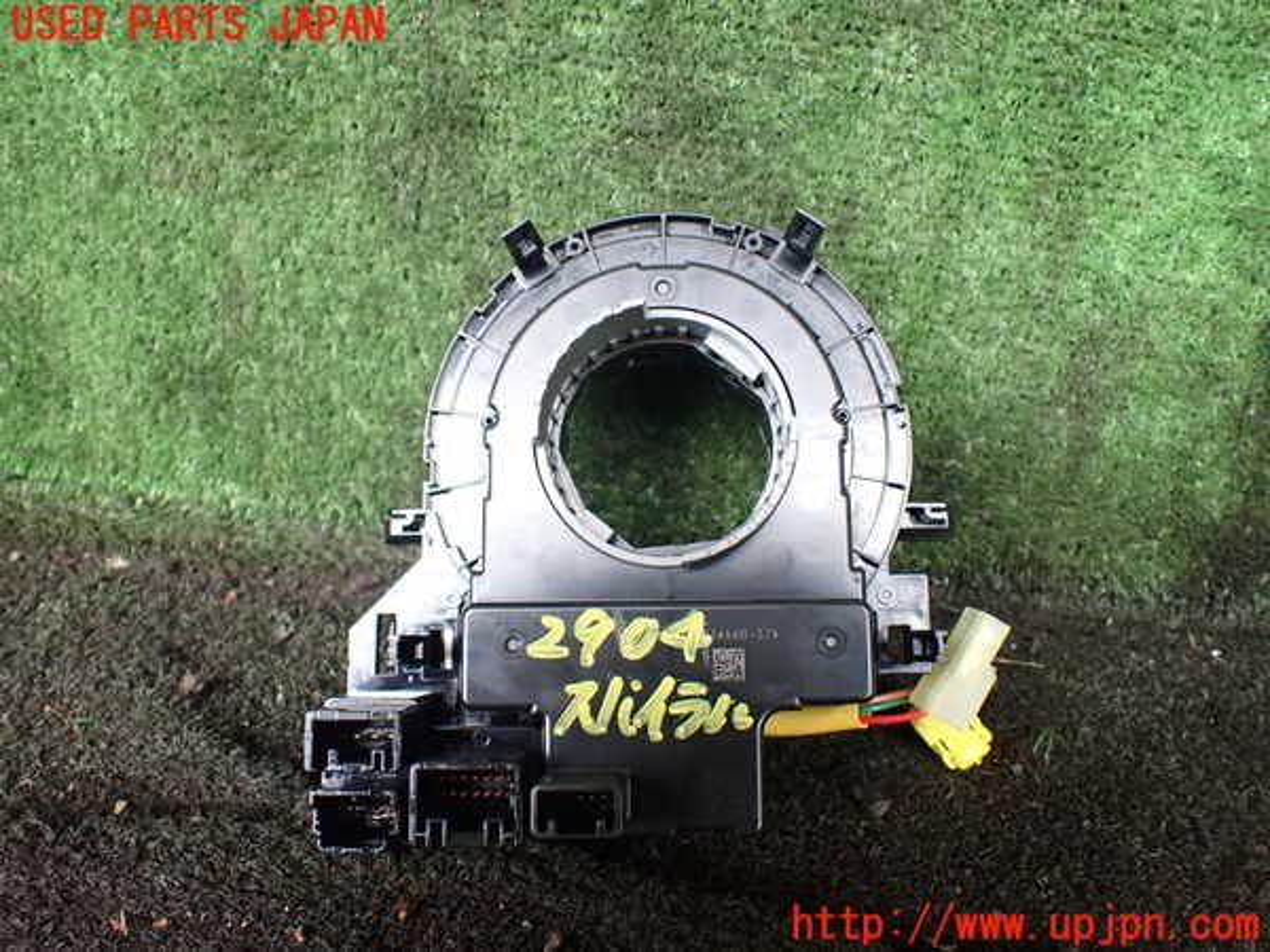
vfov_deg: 46.8
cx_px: 635
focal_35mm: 30
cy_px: 476
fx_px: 1101
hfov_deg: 60.0
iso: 800
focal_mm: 5.4
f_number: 2.3
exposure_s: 1/100
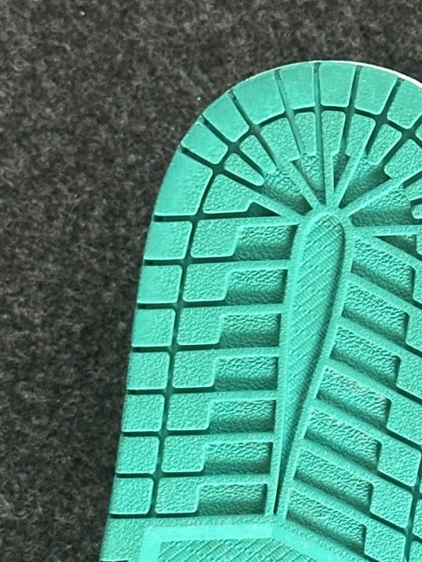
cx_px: 550
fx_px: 2875
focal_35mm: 177
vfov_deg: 10.9
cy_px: 757
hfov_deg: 8.3
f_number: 1.78
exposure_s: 1/50
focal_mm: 6.86
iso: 200
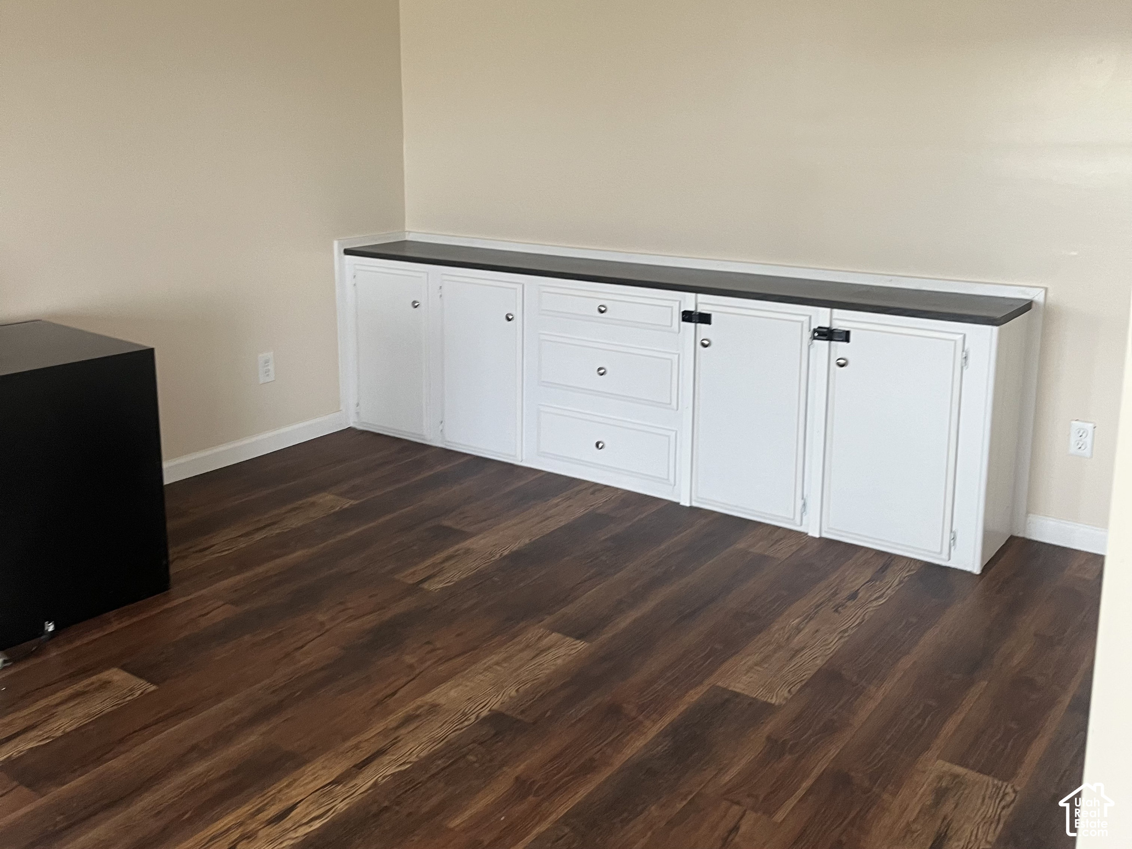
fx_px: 850
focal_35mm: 26
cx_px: 566
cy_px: 424
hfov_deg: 67.3
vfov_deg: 53.1
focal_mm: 5.1
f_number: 1.6
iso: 125
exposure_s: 1/60
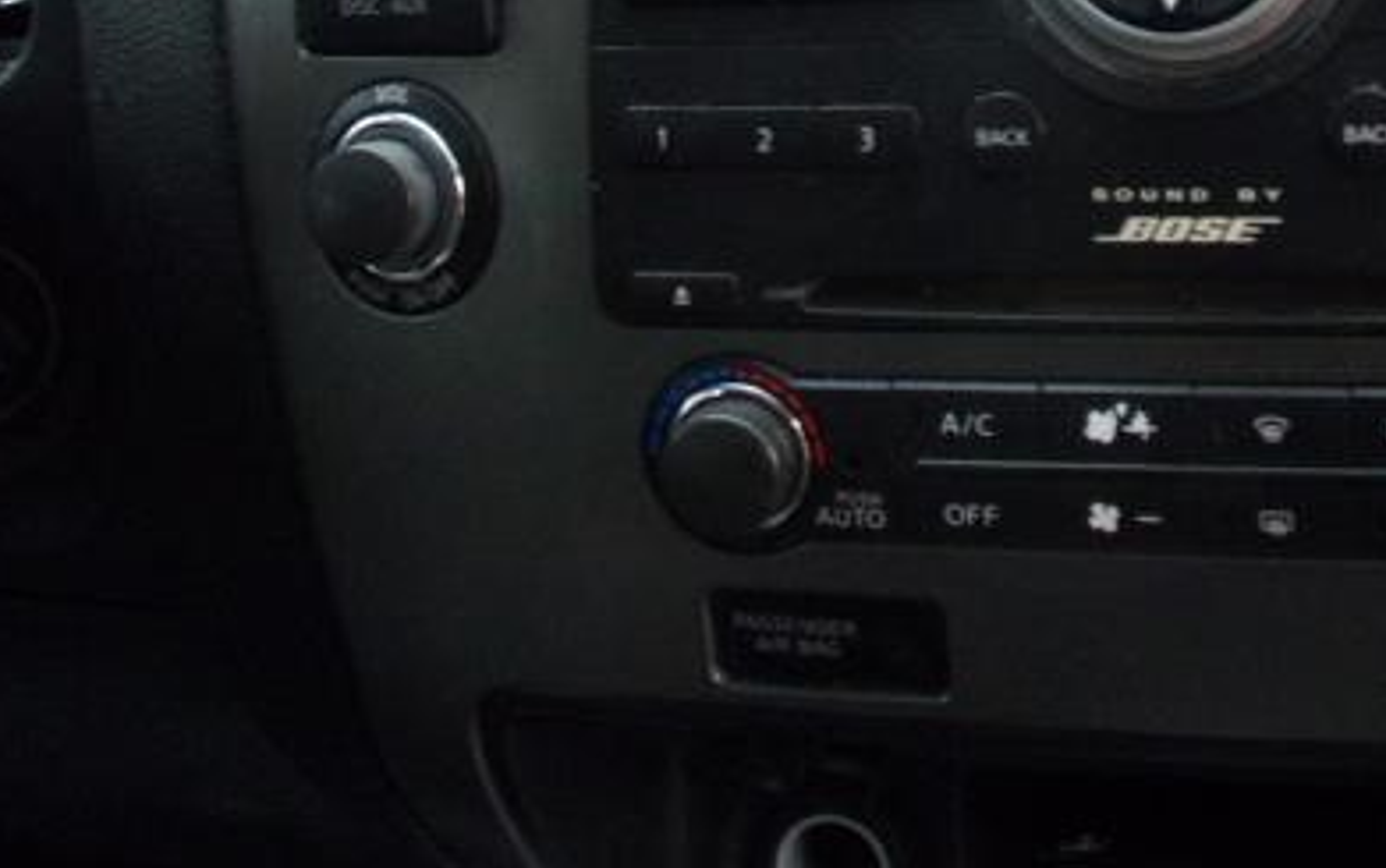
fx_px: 1966
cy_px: -191
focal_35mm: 52
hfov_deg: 37.6
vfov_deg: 22.8
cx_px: 1088
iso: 288
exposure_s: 1/17
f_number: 3.3
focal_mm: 4.3
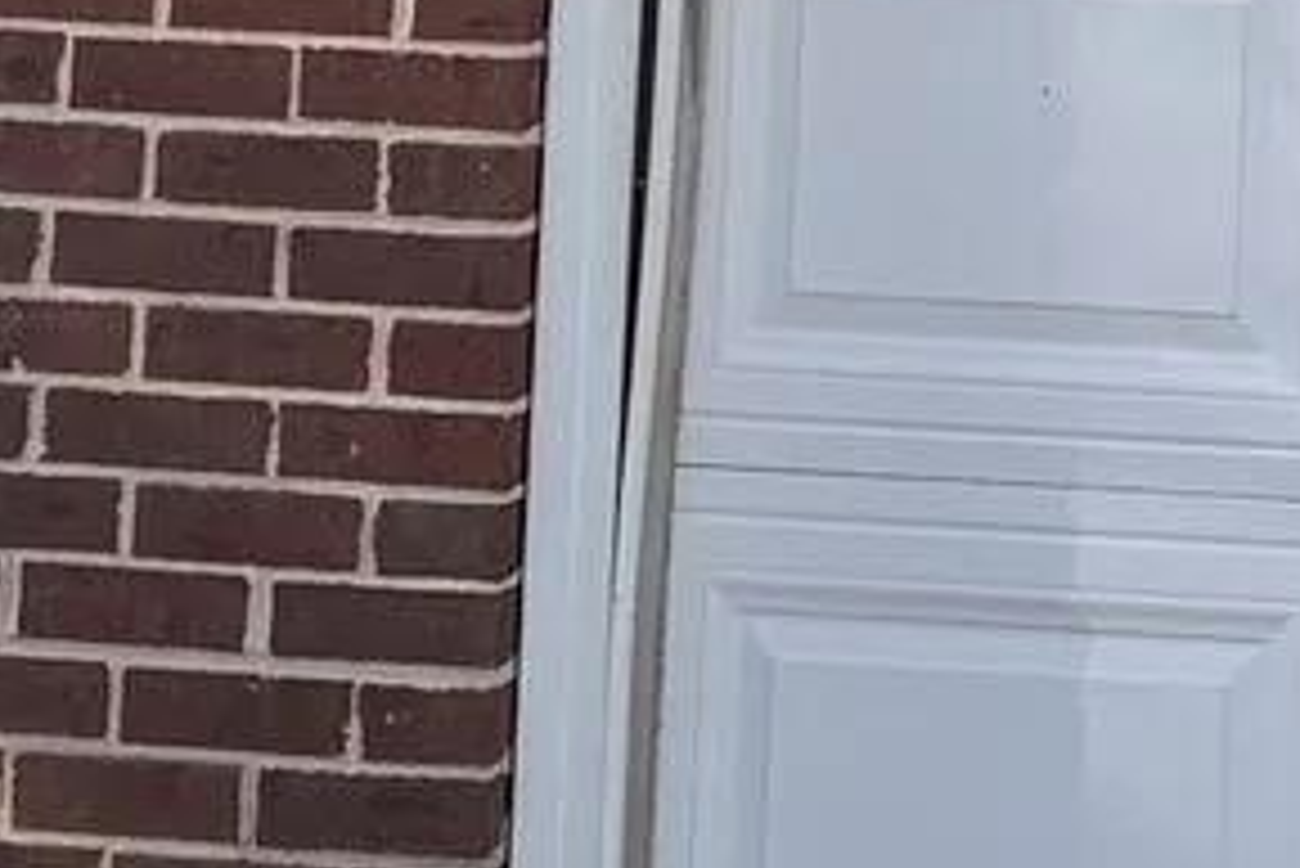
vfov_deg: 5.8
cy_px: -2797
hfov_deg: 10.3
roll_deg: -1.3
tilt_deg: +18.3
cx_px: 1143
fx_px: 7189
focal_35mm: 199
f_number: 1.78
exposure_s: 1/979
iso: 80
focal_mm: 6.76
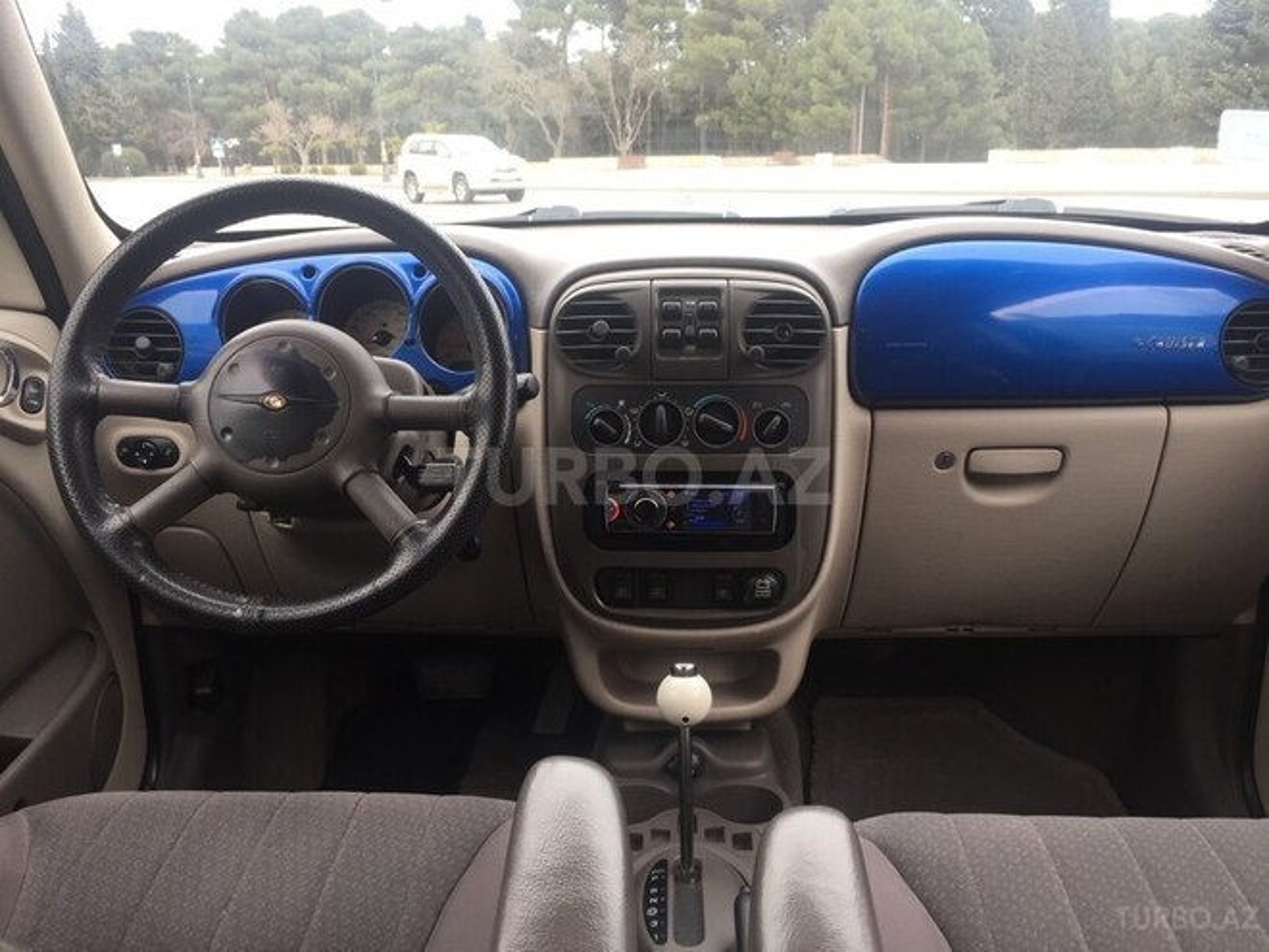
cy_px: 476
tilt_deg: -15.9
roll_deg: +0.9
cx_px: 634
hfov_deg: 61.7
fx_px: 1063
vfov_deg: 48.2
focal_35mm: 29
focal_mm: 4.15
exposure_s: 1/114
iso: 32
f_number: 2.2
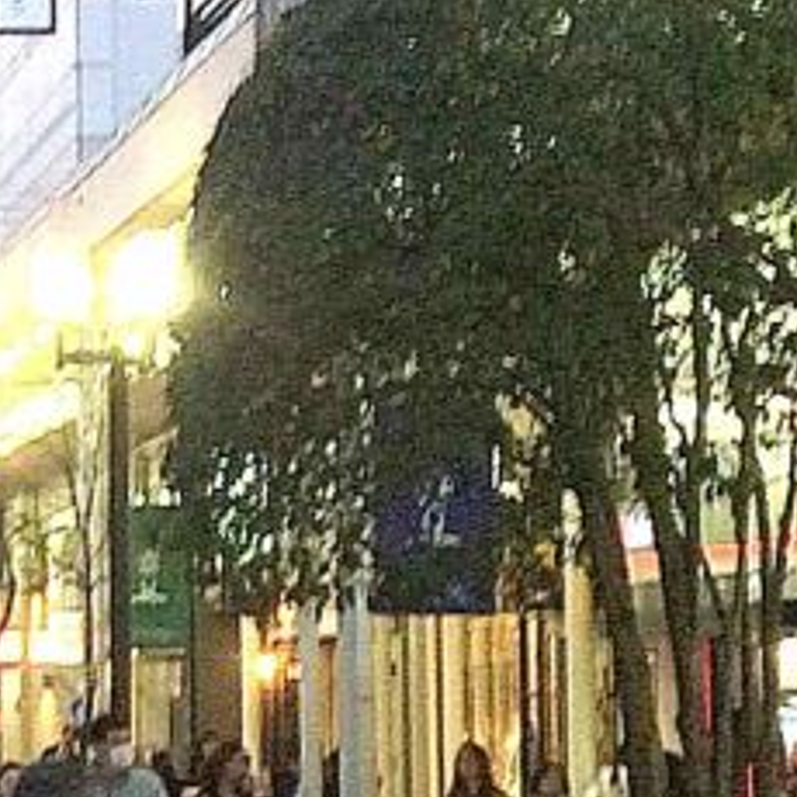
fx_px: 4402
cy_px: 513
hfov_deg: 10.0
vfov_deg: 10.3
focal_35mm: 169
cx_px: -364
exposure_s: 1/60
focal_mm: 4.15
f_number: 2.2
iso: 32
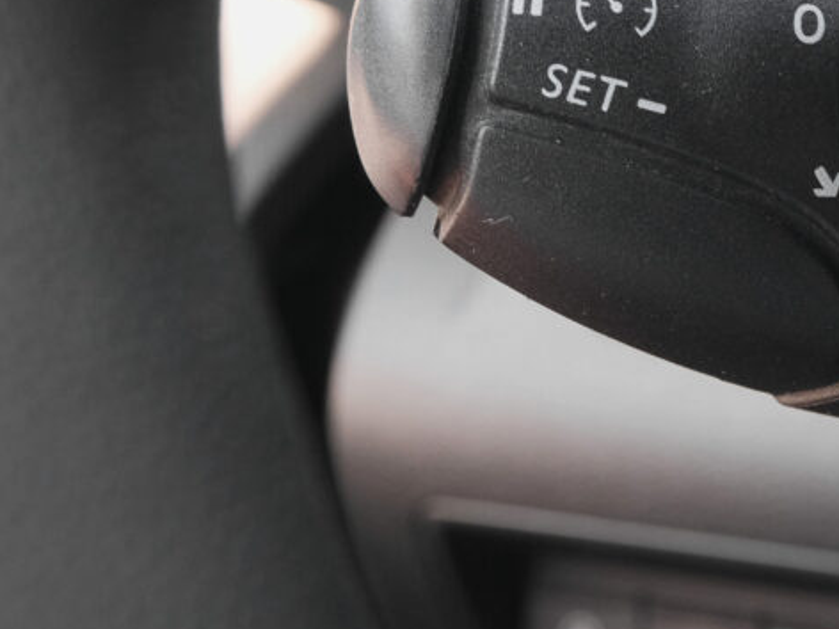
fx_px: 2327
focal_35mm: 96
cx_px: 693
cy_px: 68
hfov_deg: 20.2
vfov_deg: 15.2
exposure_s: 1/40
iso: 2000
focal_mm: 30.5
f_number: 9
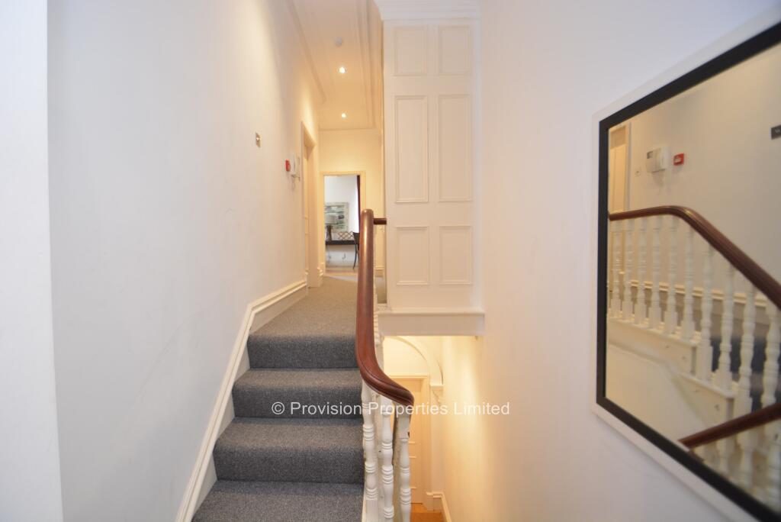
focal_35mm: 15
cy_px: 261
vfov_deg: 77.4
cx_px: 390
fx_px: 326
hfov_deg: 100.4
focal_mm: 10
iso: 800
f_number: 3.5
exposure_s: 1/45
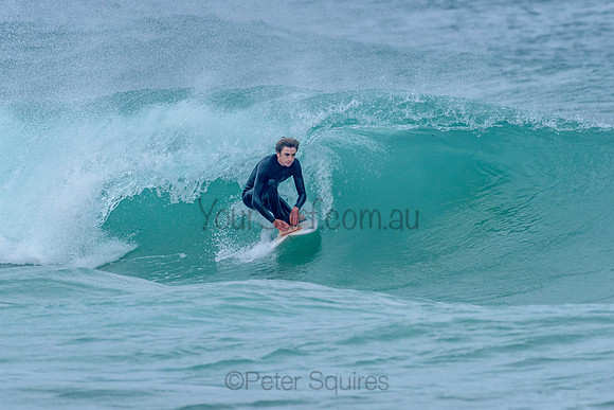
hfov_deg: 3.3
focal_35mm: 628
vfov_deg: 2.2
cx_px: 268
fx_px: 10709
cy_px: 165
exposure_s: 1/2000
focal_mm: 500
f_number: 5.6
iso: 800
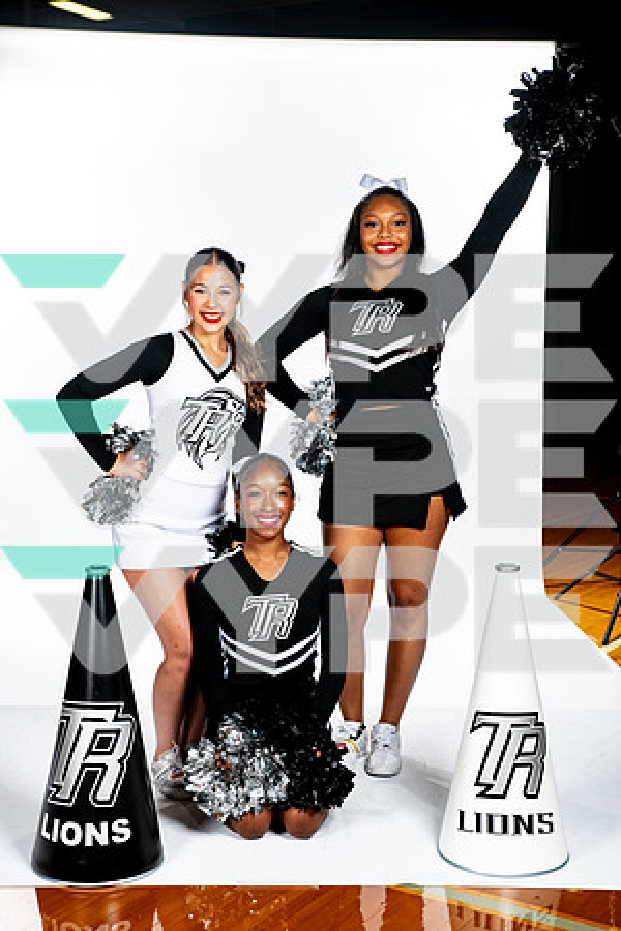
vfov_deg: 36.2
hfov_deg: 24.6
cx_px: 310
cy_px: 466
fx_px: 1423
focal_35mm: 55
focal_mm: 55
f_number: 7.1
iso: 250
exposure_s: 1/320
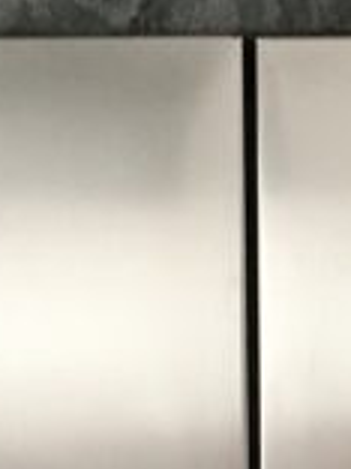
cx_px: 435
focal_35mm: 190
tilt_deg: -5.8
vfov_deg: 10.4
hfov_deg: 7.7
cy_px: 397
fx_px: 2569
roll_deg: -0.7
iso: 200
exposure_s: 1/33
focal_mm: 4.15
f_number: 2.2
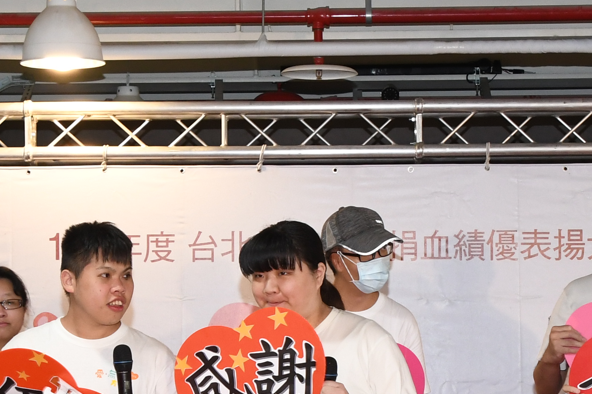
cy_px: 369
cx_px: 342
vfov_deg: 9.3
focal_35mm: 147
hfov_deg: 14.0
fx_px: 2417
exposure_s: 1/60
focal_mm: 30
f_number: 8
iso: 1000
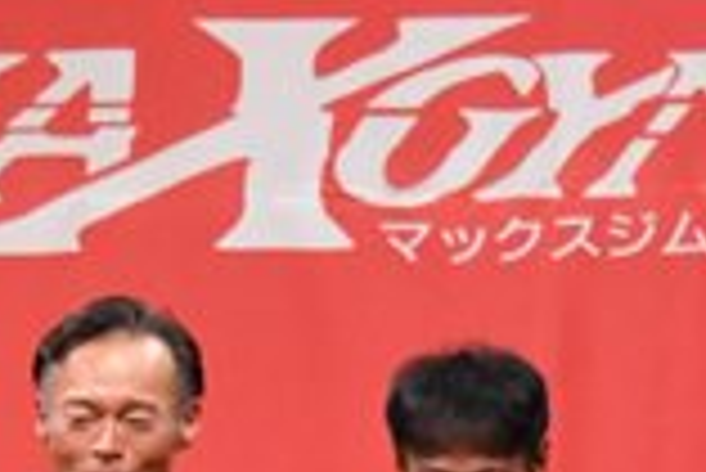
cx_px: 7
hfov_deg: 2.4
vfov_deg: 1.6
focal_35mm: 859
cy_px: 1002
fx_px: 16861
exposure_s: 1/400
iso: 10000
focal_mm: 116
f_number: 5.6
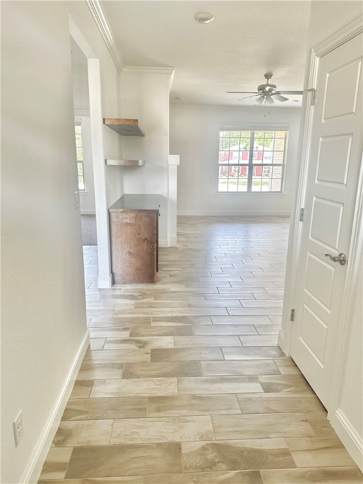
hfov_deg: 56.8
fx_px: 336
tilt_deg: -13.6
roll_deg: -0.3
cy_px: 242
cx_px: 182
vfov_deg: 71.6
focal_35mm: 24
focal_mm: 6.86
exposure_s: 1/109
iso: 250
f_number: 1.78
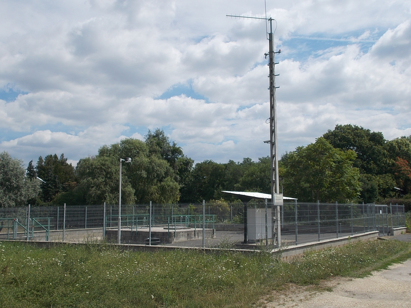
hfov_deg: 47.9
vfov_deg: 36.8
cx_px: 206
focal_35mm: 39
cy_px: 154
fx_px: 463
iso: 80
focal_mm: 6.9
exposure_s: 1/200
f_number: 9.8
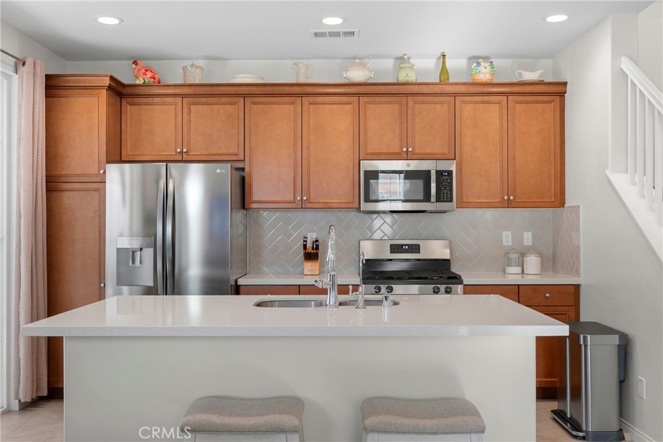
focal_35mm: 34
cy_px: 221
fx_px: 626
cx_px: 332
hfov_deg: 55.8
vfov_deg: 38.9
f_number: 8
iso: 400
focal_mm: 22.7
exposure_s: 1/2.5
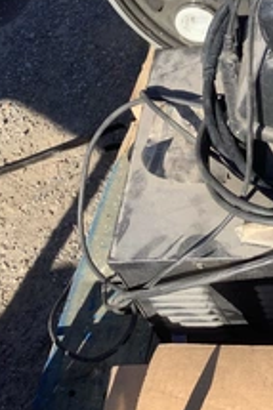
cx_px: 277
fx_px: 684
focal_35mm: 60
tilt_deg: -50.2
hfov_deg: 21.7
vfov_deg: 33.1
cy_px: 135
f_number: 2.4
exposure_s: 1/590
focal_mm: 3.3
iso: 25
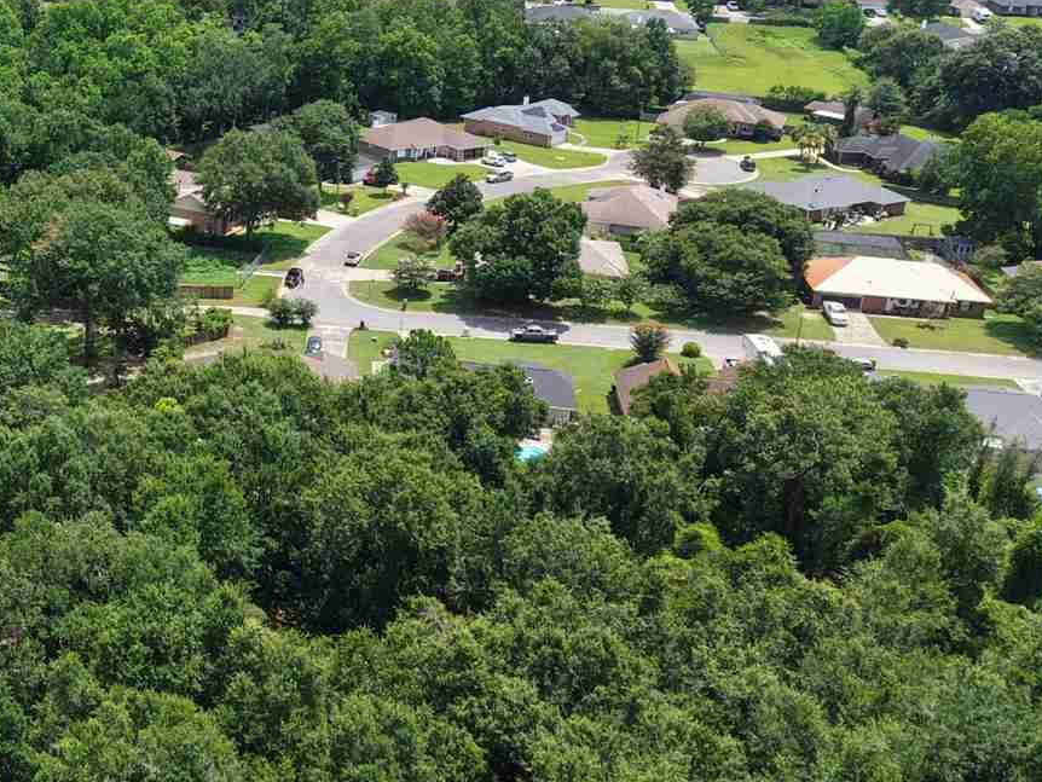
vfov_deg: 25.6
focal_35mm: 57
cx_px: -66
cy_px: 299
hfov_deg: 30.6
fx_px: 1716
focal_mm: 8.67
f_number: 1.8
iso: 220
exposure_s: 1/4000
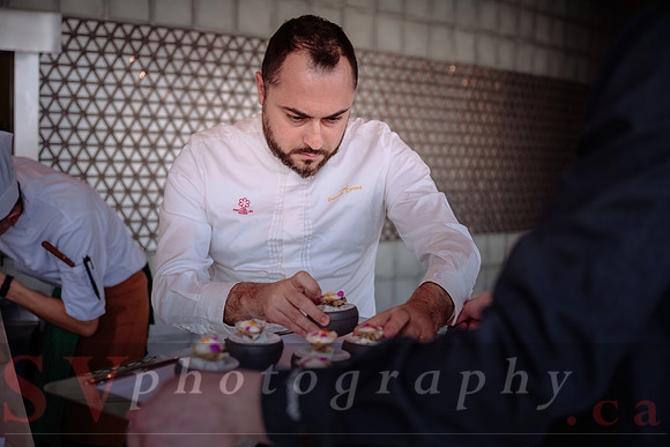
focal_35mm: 43
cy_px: 224
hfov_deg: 45.4
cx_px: 335
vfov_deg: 31.2
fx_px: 800
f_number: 2.8
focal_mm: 43
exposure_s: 1/100
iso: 64
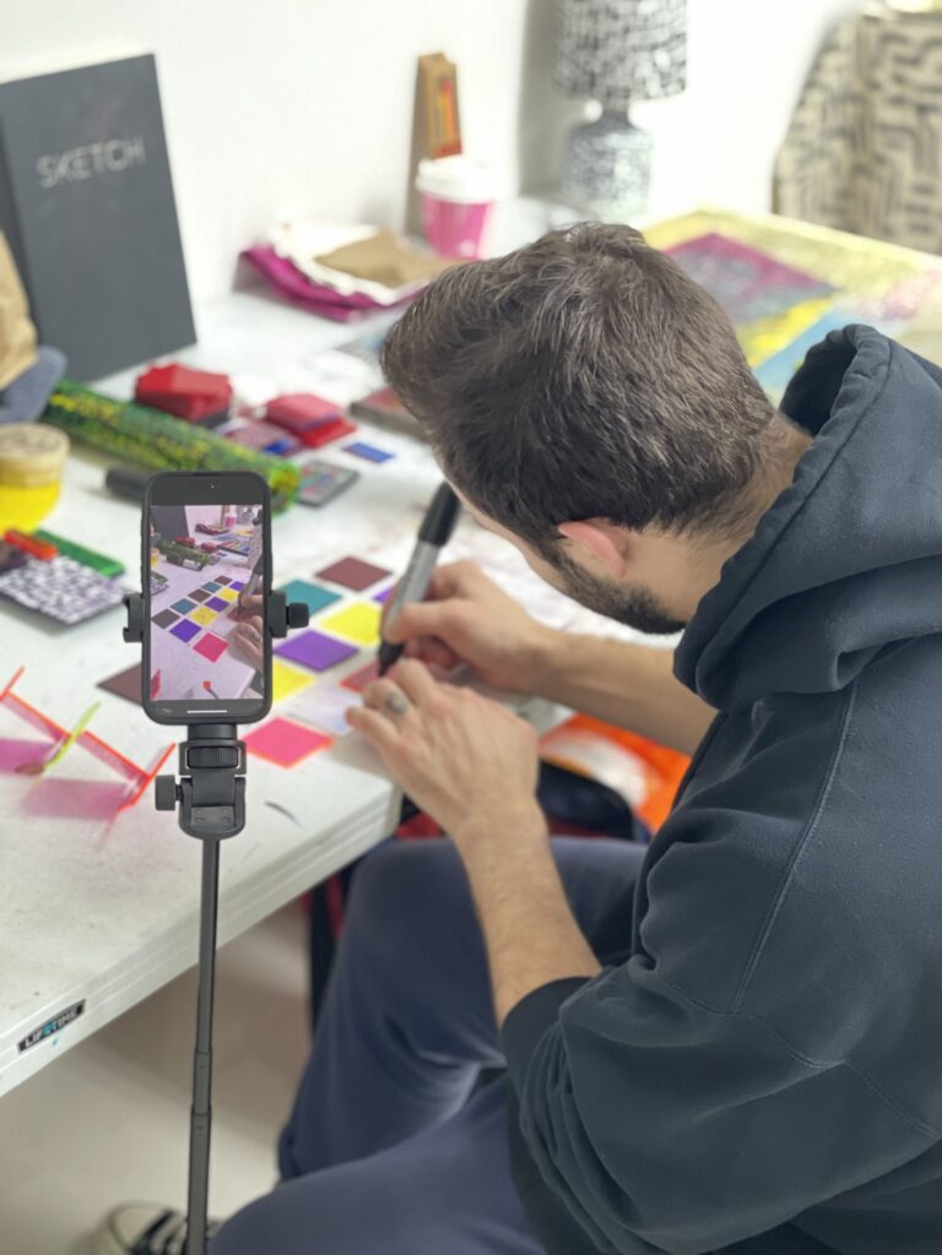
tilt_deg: -27.5
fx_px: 2322
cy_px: 628
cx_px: 471
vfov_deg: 30.3
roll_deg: -4.4
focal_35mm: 64
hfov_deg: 22.9
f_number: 2.2
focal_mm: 7.5
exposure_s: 1/30
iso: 320
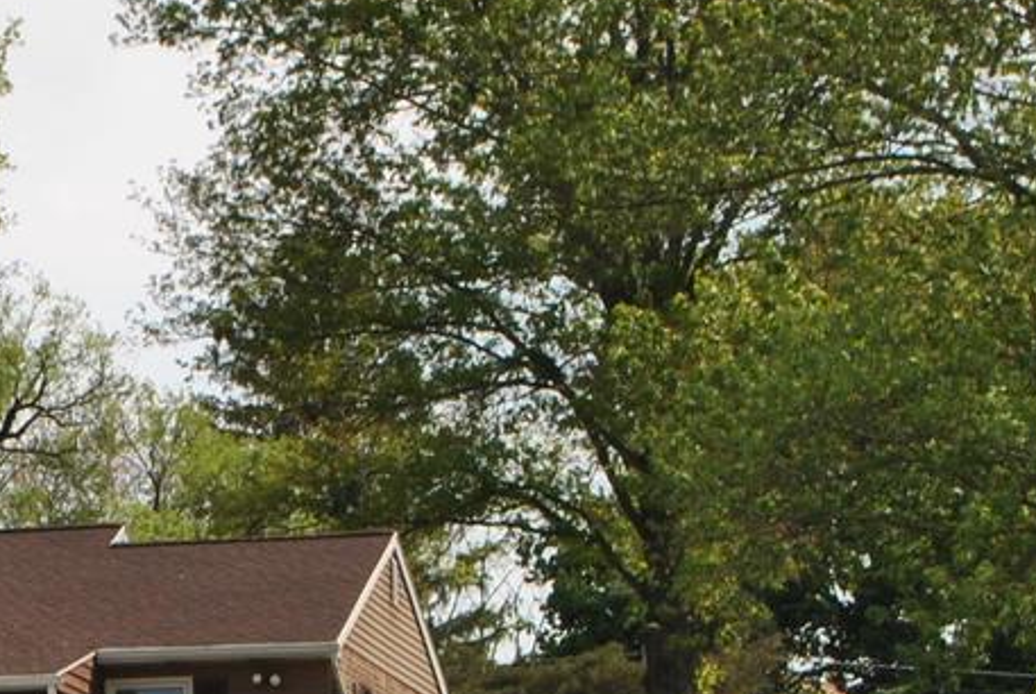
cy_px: 794
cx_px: -458
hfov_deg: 8.3
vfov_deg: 5.7
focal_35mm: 242
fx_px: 6973
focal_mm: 36
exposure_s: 1/200
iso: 100
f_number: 9
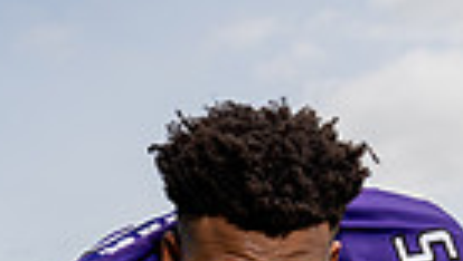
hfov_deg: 17.4
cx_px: 158
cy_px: 663
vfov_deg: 8.8
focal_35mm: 123
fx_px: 1512
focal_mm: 36
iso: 100
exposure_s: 1/250
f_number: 8
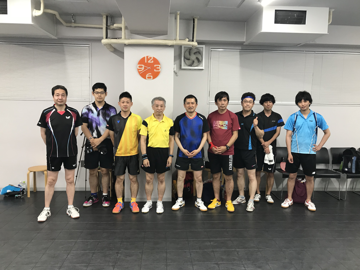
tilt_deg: -6.1
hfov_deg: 63.4
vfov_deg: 49.7
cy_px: 135
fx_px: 291
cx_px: 180
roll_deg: -1.1
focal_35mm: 28
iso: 32
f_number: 1.8
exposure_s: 1/33
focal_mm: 3.99
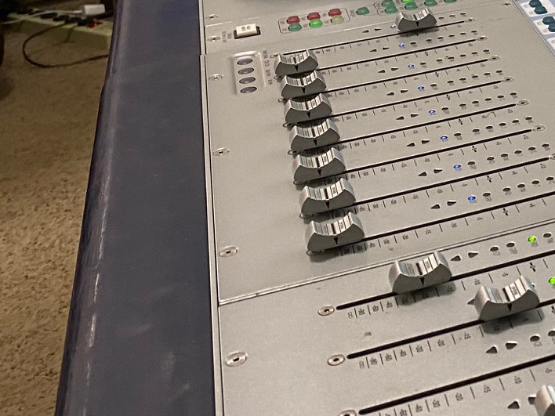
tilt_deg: -17.4
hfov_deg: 23.2
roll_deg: -1.7
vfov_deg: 19.1
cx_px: 730
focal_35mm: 74
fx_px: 1186
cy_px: -38
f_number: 1.8
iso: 160
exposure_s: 1/60
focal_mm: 4.25
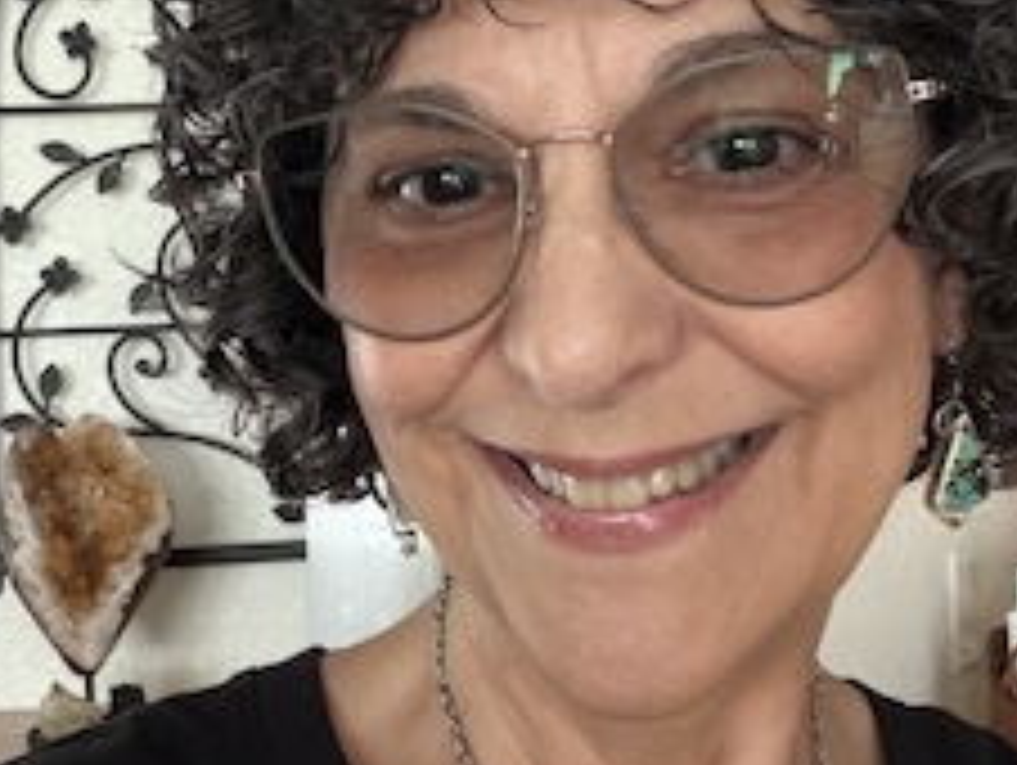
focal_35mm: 53
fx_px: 1559
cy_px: 356
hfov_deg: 36.1
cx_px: 500
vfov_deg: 27.6
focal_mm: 2.71
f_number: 1.9
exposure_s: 1/26
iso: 640
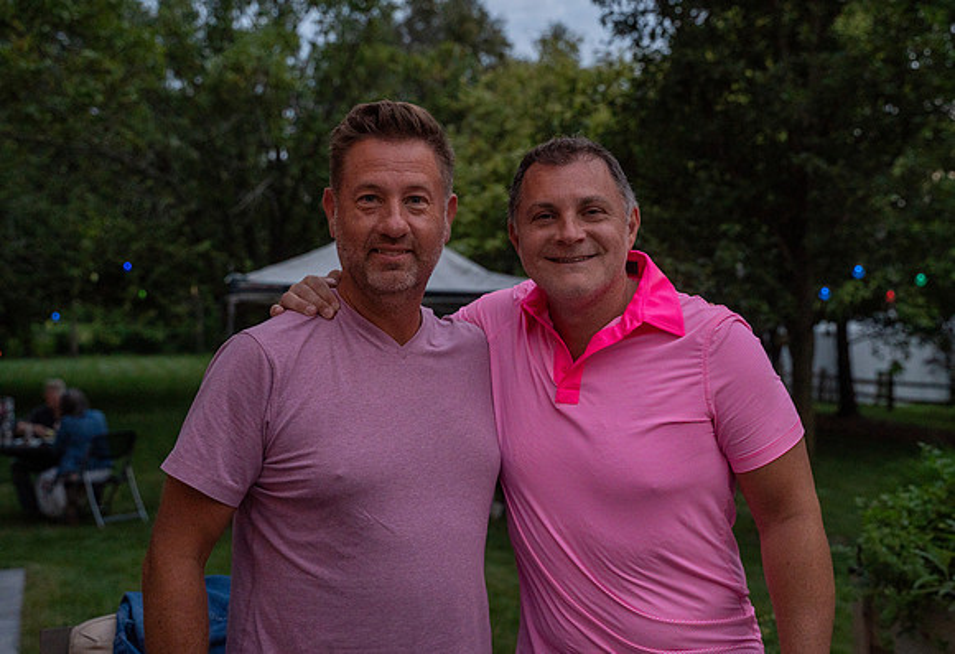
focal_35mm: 50
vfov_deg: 27.3
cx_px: 540
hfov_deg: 38.9
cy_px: 306
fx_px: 1348
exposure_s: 1/200
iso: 1250
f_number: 4
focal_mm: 44
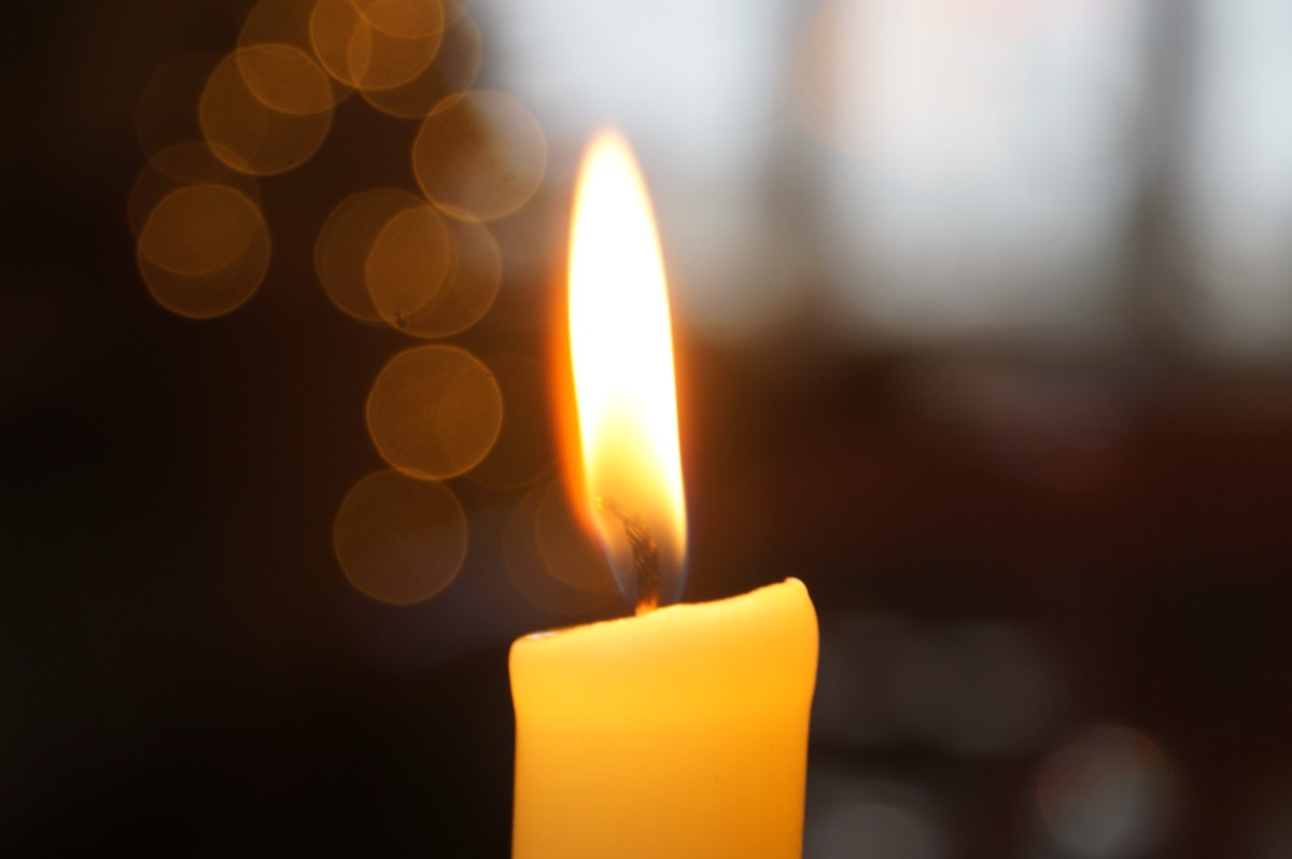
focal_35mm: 105
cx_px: 646
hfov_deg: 19.5
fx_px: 3765
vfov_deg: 13.0
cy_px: 430
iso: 200
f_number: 5.6
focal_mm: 70
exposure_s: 1/8
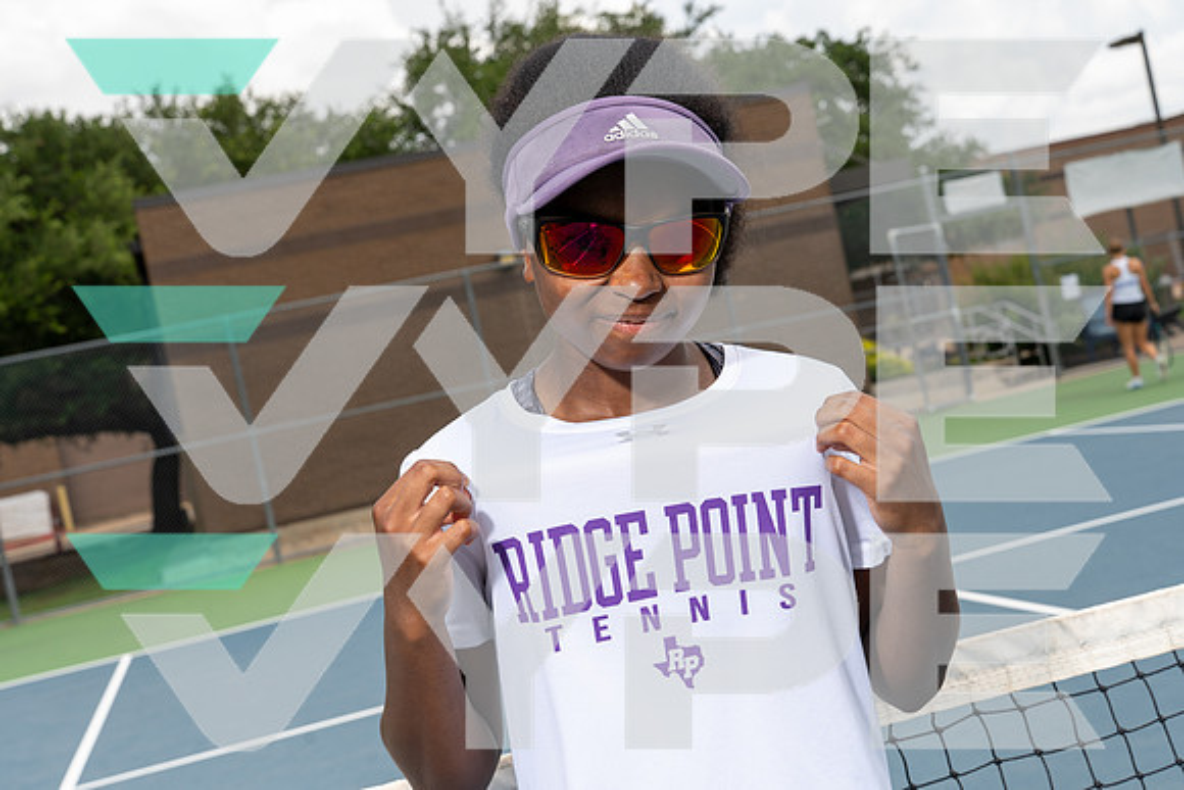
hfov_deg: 41.1
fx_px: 1579
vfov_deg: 28.1
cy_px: 395
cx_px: 592
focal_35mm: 48
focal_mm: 48
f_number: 8
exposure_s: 1/250
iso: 100
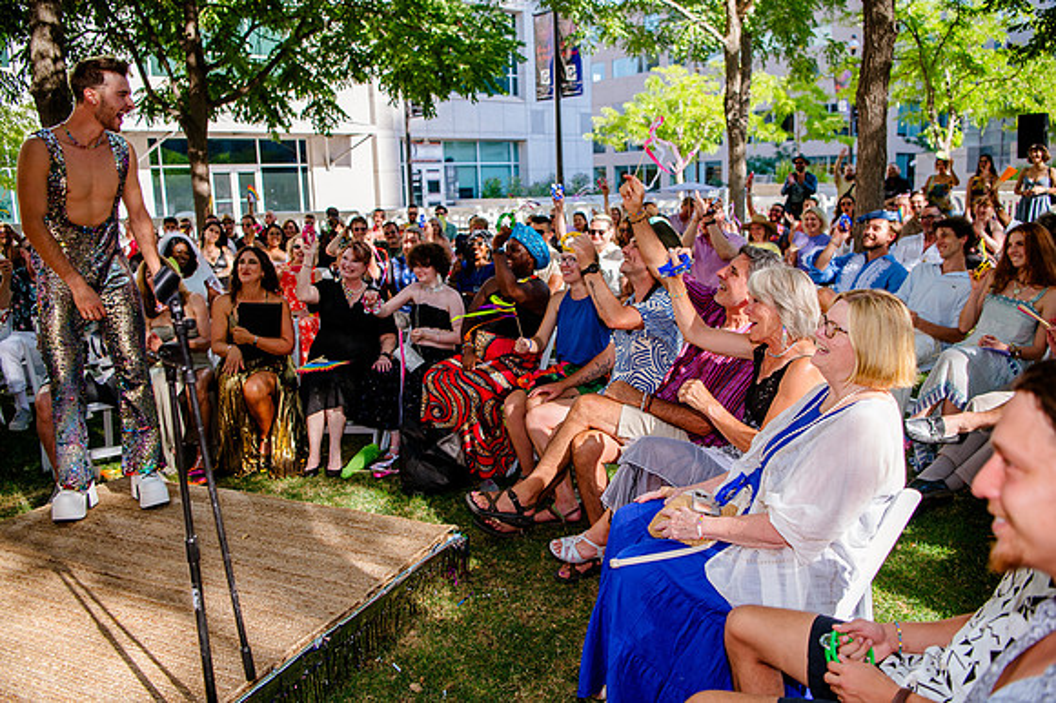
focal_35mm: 28
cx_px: 545
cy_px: 345
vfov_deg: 46.2
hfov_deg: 65.3
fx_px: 823
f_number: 3.2
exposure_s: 1/500
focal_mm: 27
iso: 200
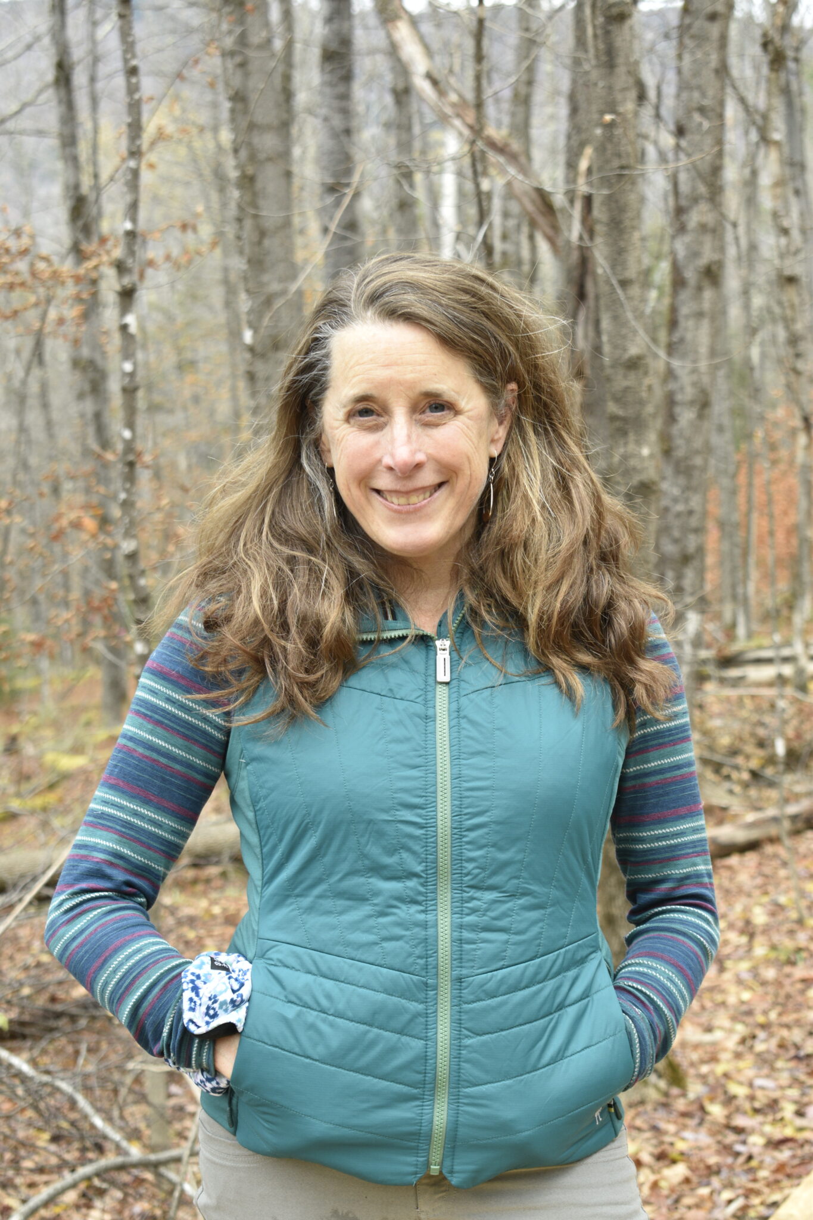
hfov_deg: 16.6
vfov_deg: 24.6
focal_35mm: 82
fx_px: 2795
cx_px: 406
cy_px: 610
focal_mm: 55
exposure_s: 1/100
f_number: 5.6
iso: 400
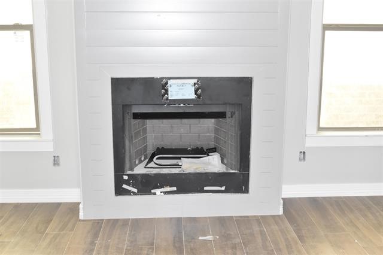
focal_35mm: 46
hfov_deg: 42.3
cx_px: 192
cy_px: 128
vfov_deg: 28.9
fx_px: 494
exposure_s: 1/20
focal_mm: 31
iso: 3200
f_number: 10
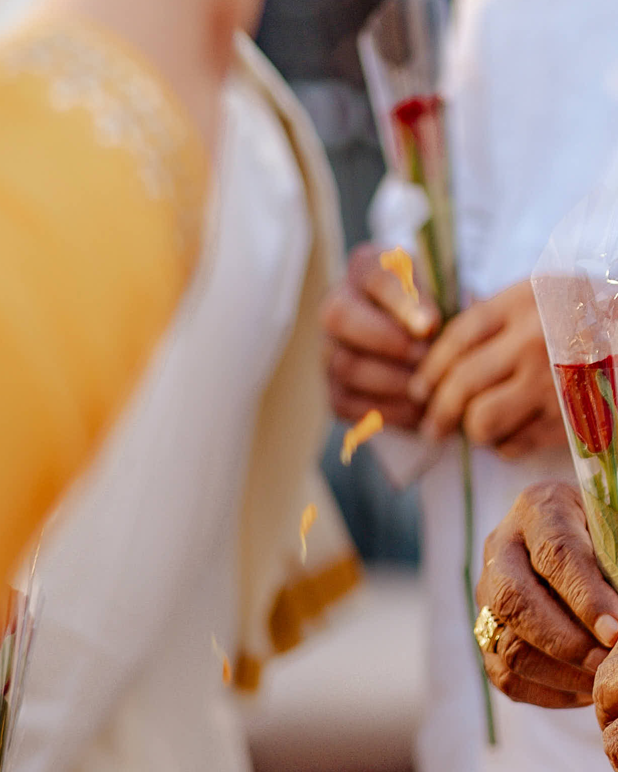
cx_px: 824
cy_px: -106
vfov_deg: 6.2
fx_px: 7111
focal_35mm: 311
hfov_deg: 5.0
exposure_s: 1/400
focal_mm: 85
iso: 250
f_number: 1.6
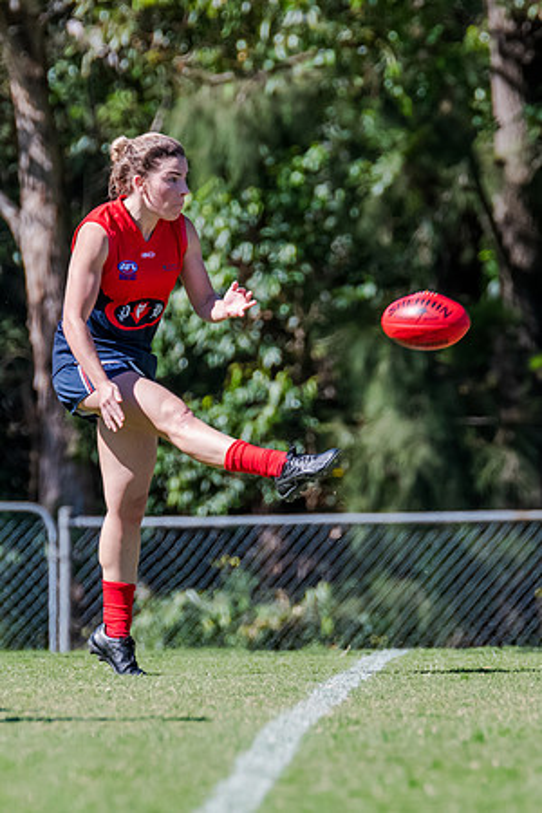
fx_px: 19926
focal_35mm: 882
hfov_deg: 1.6
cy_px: 365
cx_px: 241
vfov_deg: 2.3
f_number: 6.3
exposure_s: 1/1600
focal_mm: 420
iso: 800
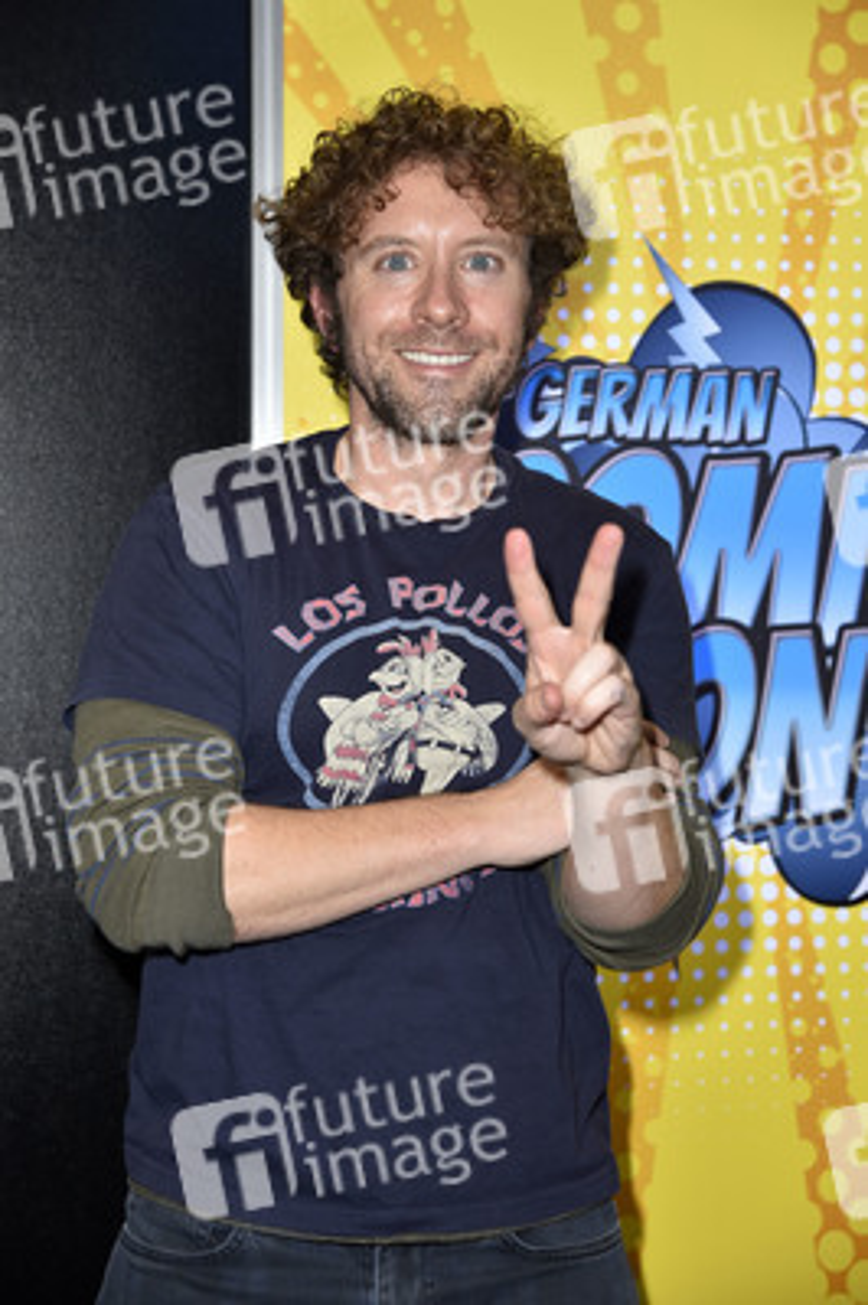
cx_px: 434
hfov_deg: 20.9
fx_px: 2355
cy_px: 652
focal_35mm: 65
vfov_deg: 31.0
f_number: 4.5
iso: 400
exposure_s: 1/160
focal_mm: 65
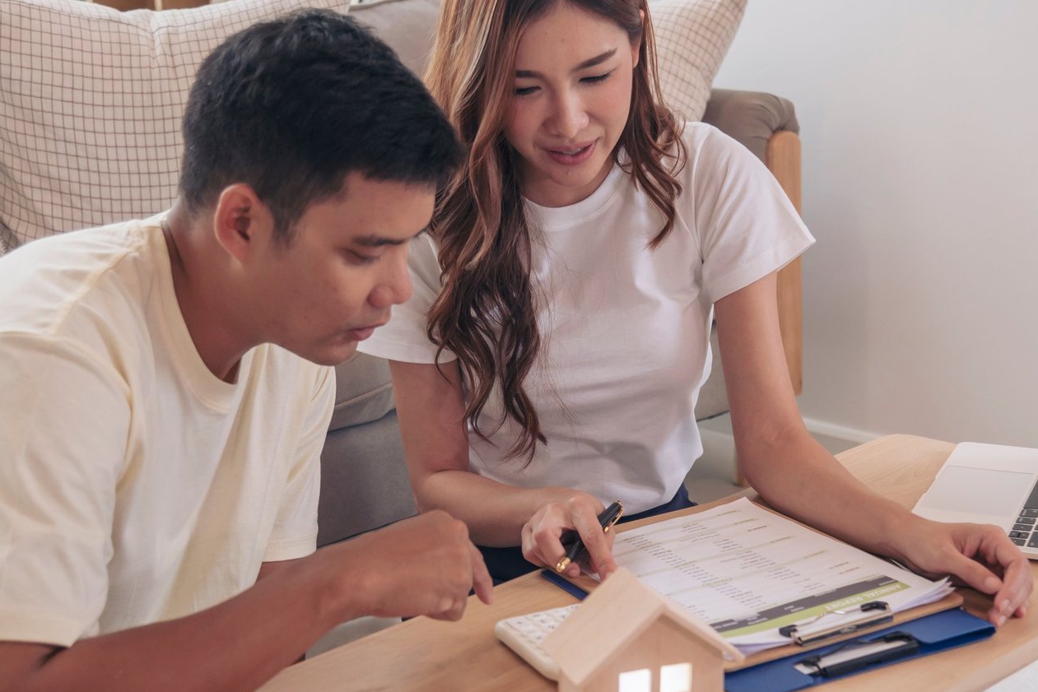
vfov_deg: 20.3
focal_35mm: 67
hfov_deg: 30.1
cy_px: 342
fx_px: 1932
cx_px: 577
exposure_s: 1/200
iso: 400
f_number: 4
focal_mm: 44
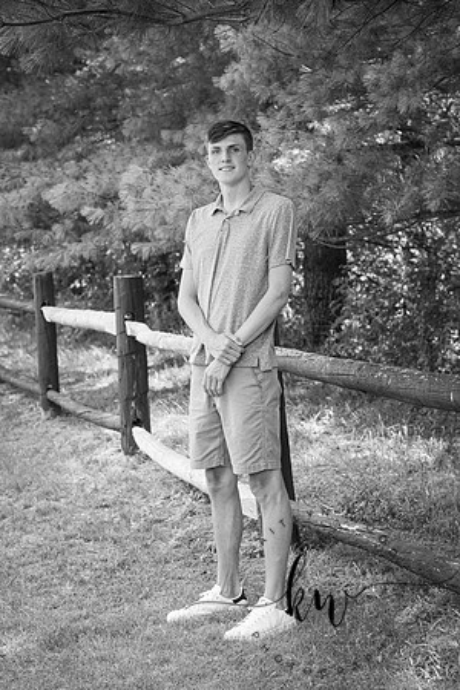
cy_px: 345
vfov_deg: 23.9
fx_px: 1629
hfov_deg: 16.1
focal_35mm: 85
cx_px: 230
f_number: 6.3
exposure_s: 1/200
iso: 500
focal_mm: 85
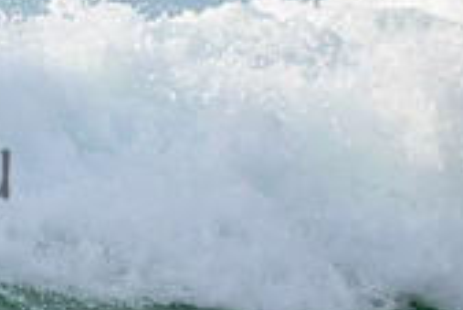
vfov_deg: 0.6
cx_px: -279
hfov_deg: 0.9
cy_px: 136
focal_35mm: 2335
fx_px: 30056
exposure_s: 1/1250
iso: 2500
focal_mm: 680
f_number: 11
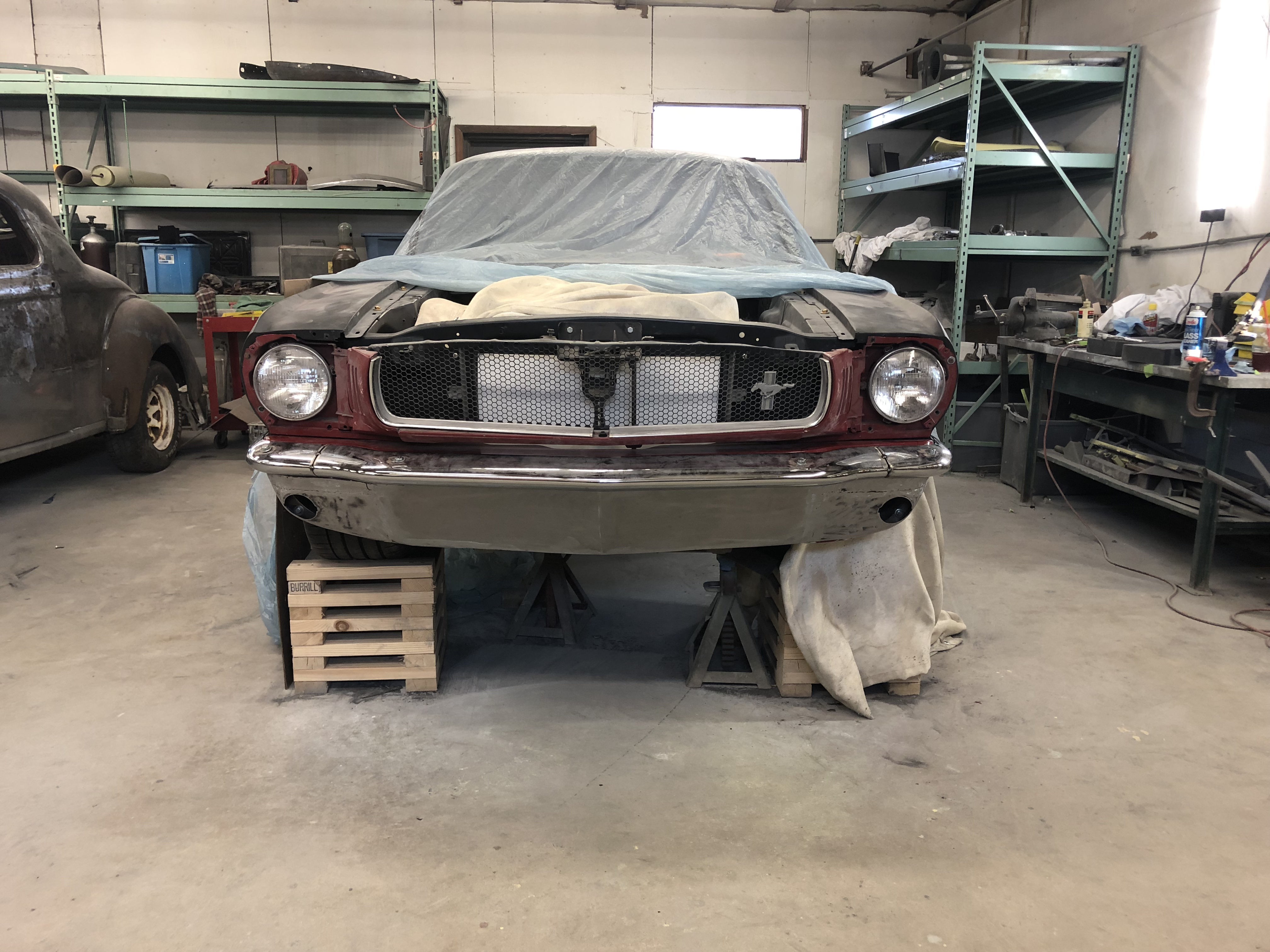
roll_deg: -1.2
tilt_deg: -14.5
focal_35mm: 28
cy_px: 476
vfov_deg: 49.7
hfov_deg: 63.4
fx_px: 1027
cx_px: 635
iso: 40
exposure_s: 1/17
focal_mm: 3.99
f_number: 1.8
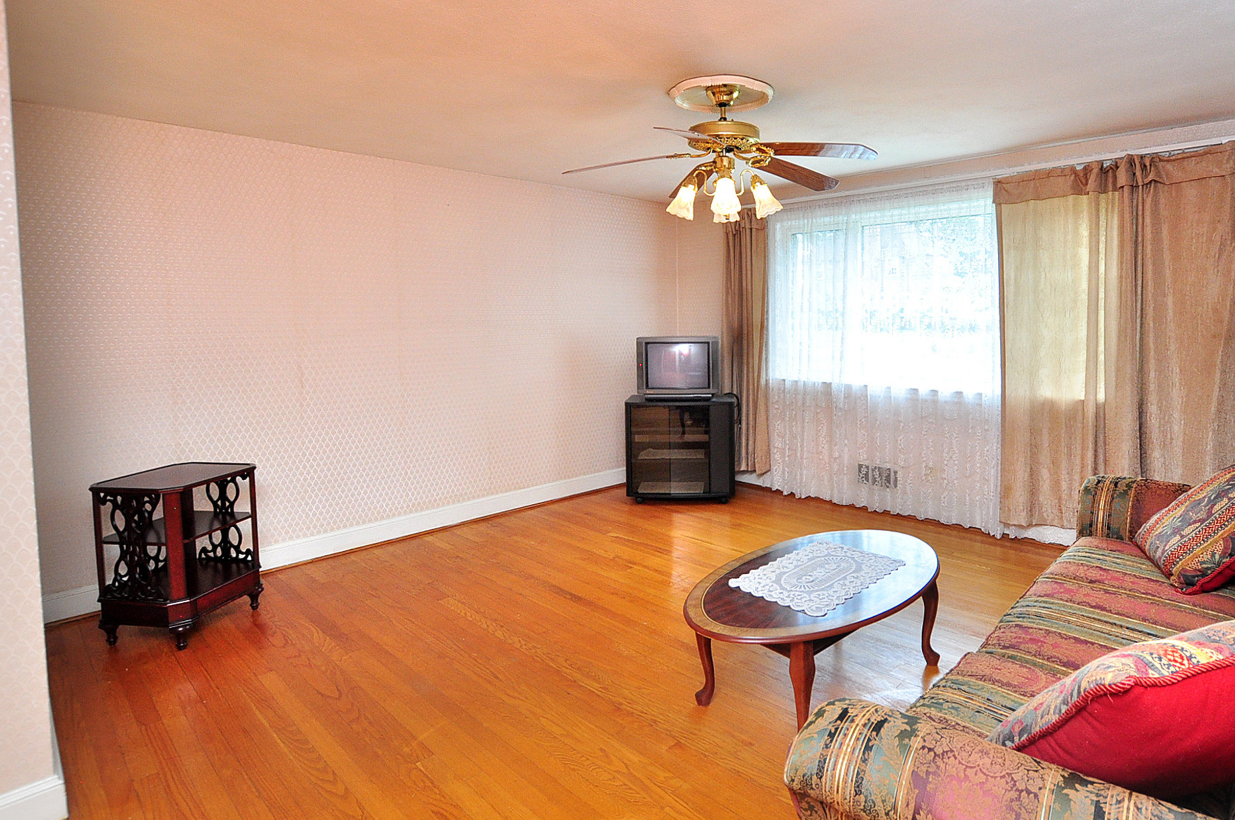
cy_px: 381
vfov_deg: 67.2
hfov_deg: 89.3
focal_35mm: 18
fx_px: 617
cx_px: 721
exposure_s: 1/125
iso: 800
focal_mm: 10
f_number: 5
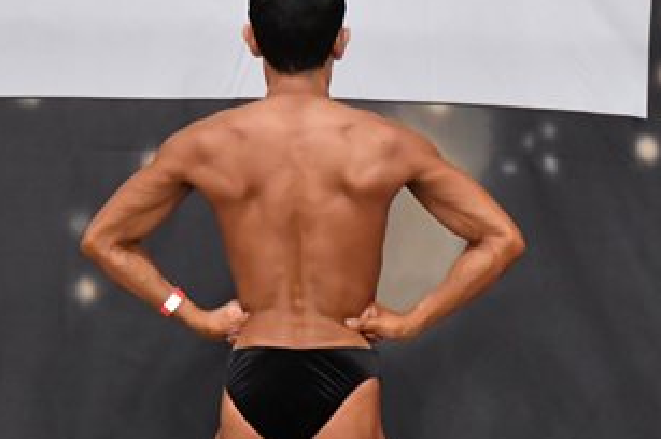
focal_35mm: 568
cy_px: 458
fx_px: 10418
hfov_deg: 3.6
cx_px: 651
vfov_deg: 2.4
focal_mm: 150
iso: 5000
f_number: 5.6
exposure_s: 1/400
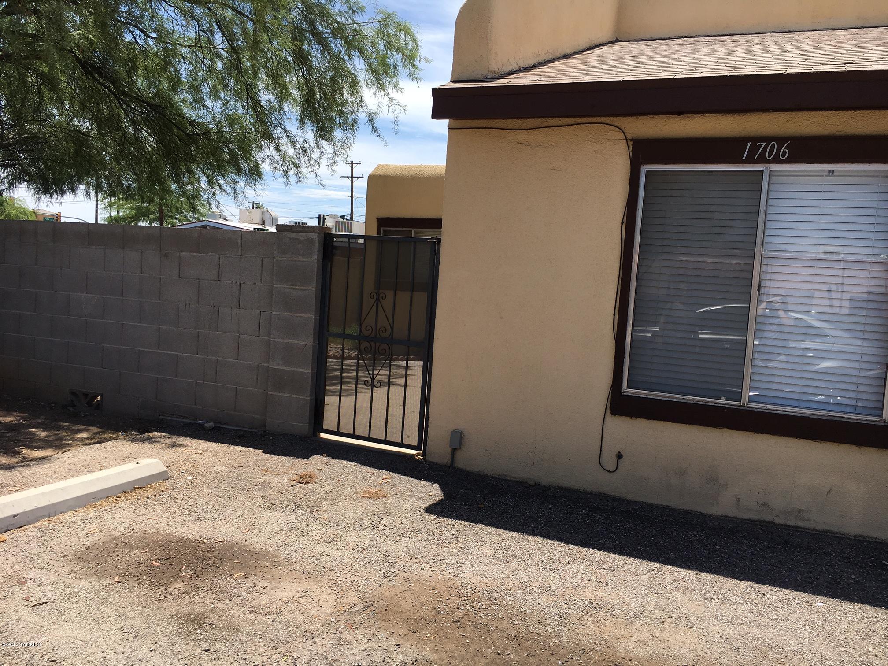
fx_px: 744
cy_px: 333
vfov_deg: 48.2
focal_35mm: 29
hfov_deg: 61.7
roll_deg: -3.8
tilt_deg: -3.7
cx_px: 444
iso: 25
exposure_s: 1/1374
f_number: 2.2
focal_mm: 4.15
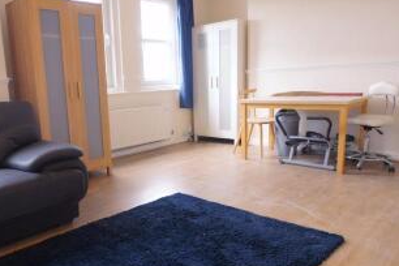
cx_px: 138
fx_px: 310
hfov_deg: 64.1
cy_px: 153
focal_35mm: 28
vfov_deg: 46.3
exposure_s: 1/250
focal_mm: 12
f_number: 2.8
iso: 1600
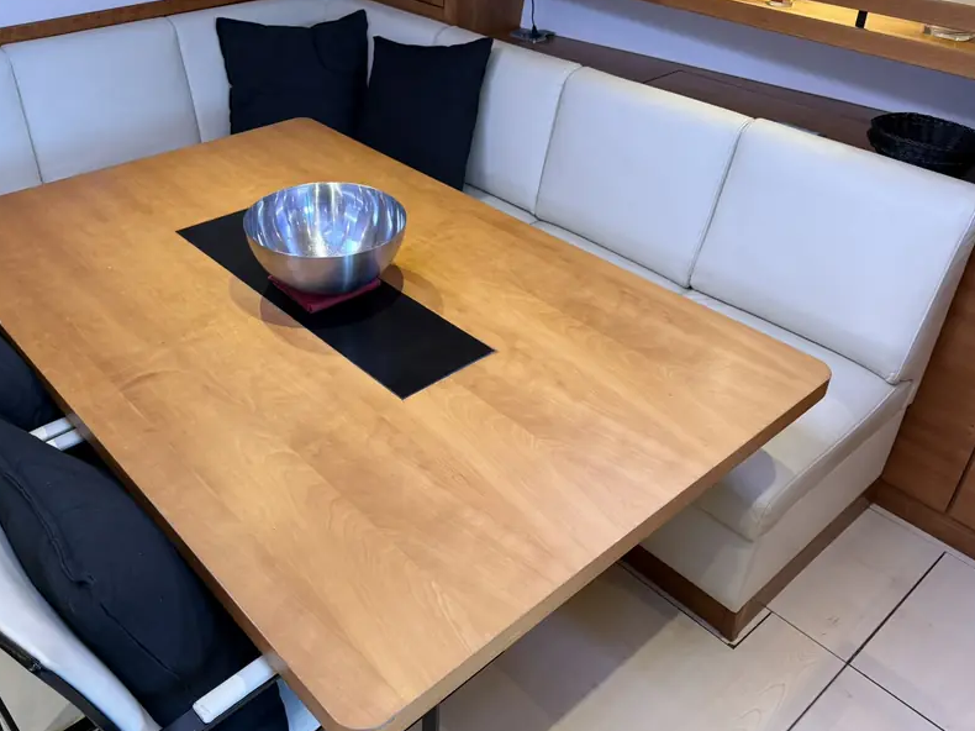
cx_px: 399
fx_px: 873
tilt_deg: -29.9
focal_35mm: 31
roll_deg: -1.5
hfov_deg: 58.0
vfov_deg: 45.2
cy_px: 293
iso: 200
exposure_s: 1/109
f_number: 1.78
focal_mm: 6.76
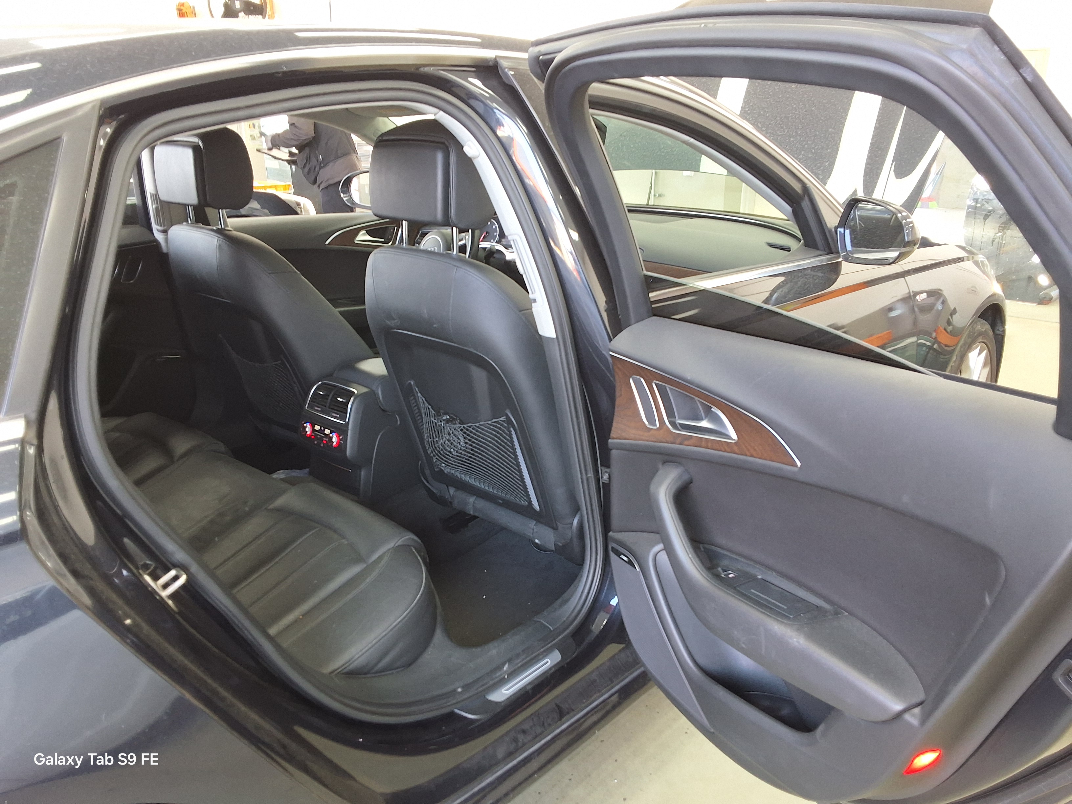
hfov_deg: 63.4
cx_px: 536
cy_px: 402
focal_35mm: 28
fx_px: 867
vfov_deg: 49.7
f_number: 1.9
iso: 64
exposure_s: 1/40
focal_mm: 2.91
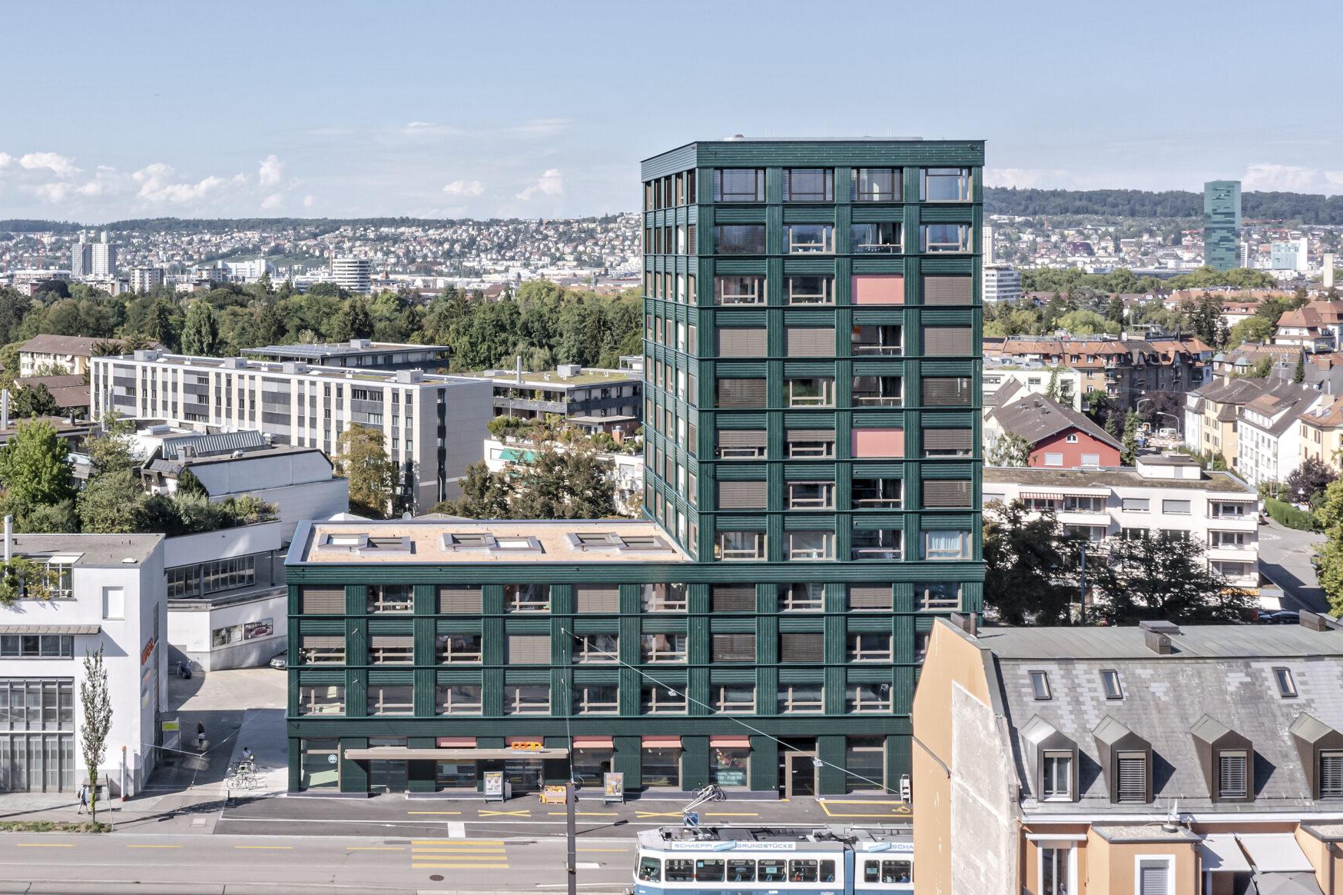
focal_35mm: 41
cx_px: 390
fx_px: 1529
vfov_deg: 32.2
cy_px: 269
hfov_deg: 46.2
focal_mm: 10.26
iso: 100
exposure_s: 1/200
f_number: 8
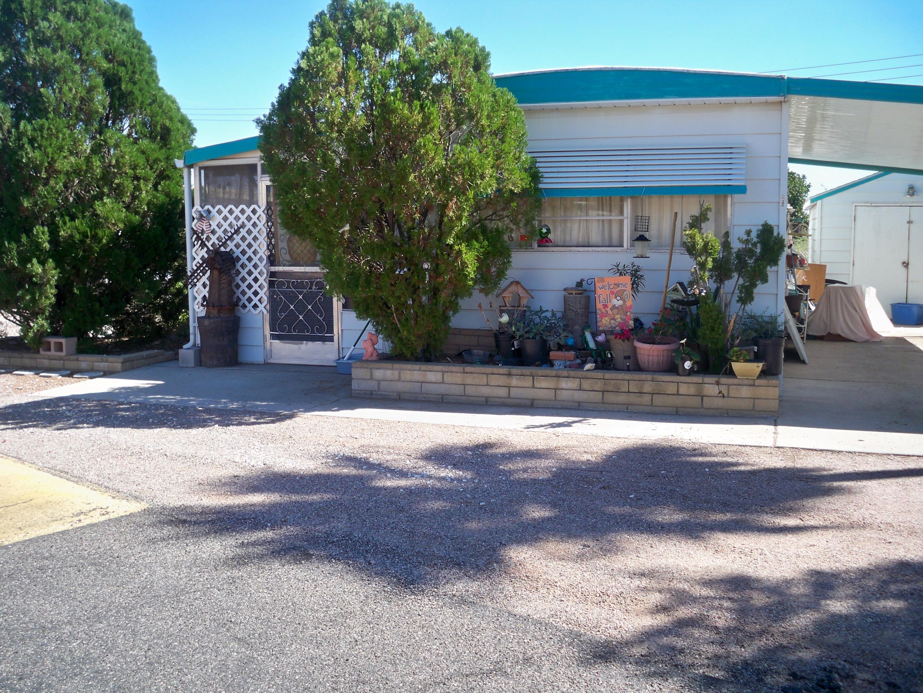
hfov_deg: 52.6
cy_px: 346
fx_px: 933
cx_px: 462
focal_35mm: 35
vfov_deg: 40.7
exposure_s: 1/320
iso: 64
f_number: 3.1
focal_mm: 6.3
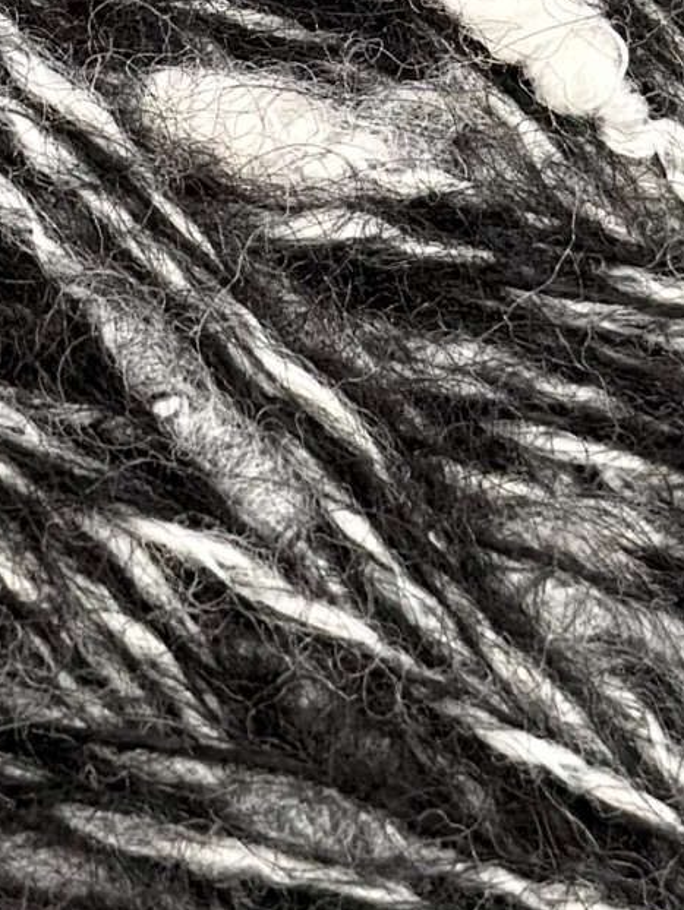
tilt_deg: -57.9
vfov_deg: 24.1
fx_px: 2080
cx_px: 458
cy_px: 108
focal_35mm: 79
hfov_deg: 18.6
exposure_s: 1/455
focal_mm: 6.76
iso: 80
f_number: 1.78
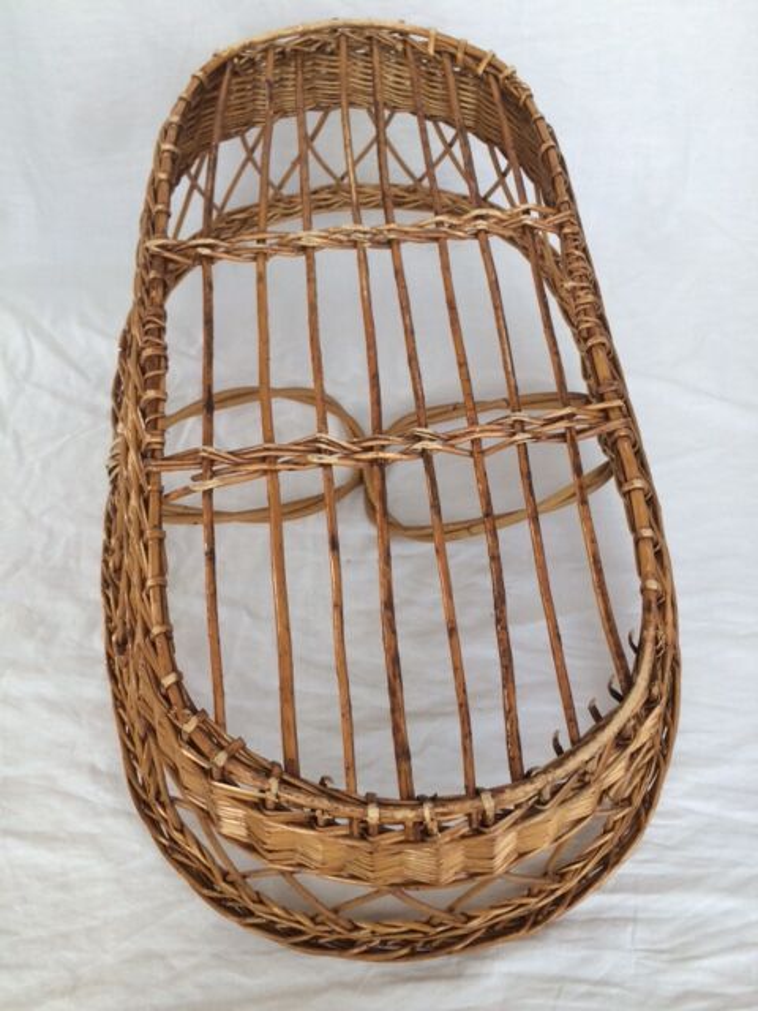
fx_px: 847
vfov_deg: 61.7
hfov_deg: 48.2
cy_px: 506
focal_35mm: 29
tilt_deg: -56.4
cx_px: 379
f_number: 2.2
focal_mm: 4.15
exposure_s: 1/50
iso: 40
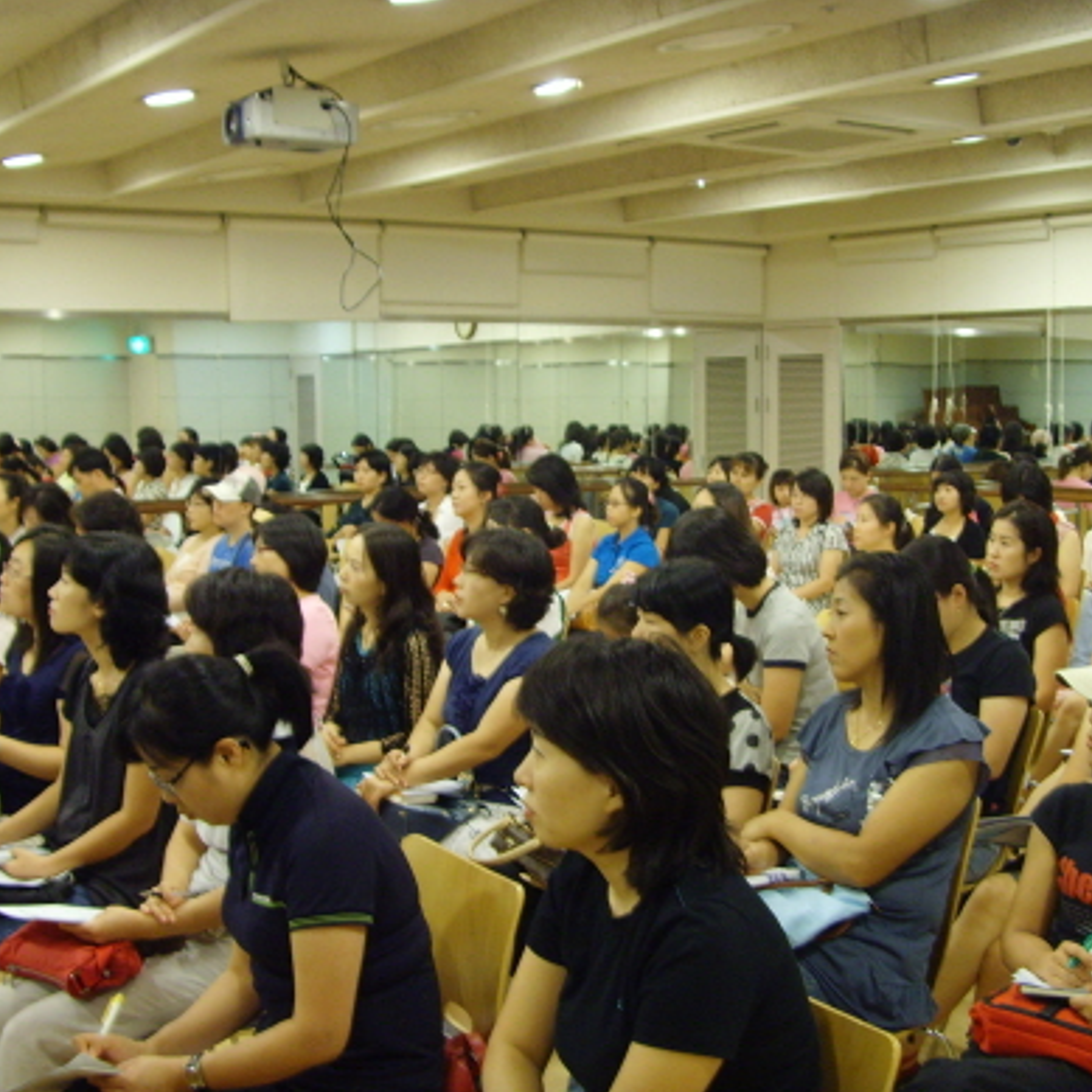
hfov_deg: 36.1
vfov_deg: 36.1
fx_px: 1677
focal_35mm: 47
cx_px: 539
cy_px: 546
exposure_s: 1/8
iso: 200
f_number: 3.5
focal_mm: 6.6
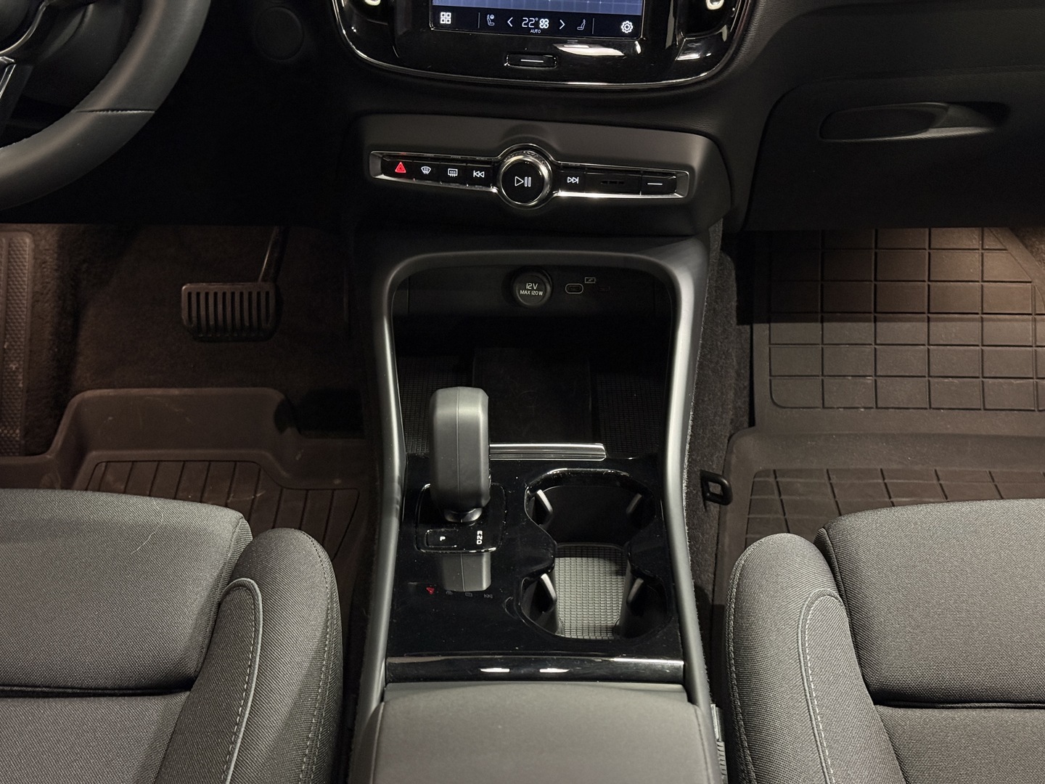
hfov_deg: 39.7
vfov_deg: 30.3
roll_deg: +0.2
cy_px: 392
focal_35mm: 48
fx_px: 1449
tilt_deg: -35.6
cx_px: 522
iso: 400
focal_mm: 6.76
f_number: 1.78
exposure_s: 1/25
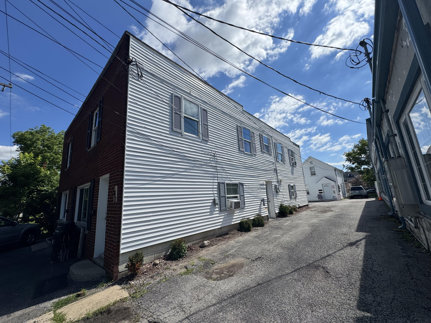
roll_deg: +2.4
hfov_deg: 102.1
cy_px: 162
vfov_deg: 85.7
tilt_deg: +10.1
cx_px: 216
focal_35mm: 14
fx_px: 174
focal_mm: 2.22
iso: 40
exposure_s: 1/2874
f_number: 2.2
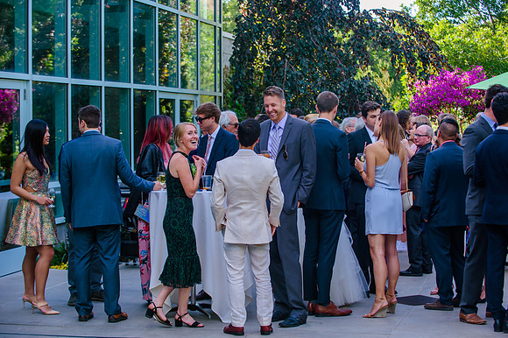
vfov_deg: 16.2
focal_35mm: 84
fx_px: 1185
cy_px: 169
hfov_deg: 24.2
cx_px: 257
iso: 400
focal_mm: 82
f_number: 4
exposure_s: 1/320
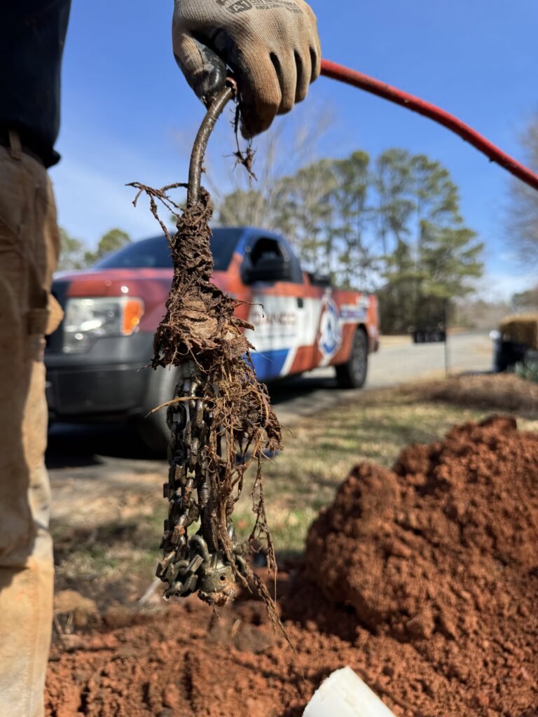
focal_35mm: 24
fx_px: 497
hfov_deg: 56.8
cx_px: 269
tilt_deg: +1.7
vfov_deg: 71.6
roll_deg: +3.4
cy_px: 358
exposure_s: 1/1980
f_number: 1.78
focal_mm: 6.76
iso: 80
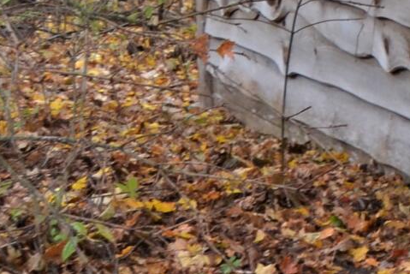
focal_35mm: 169
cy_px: -257
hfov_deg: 9.8
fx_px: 1926
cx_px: 1158
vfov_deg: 7.8
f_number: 4
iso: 400
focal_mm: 18
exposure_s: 1/60
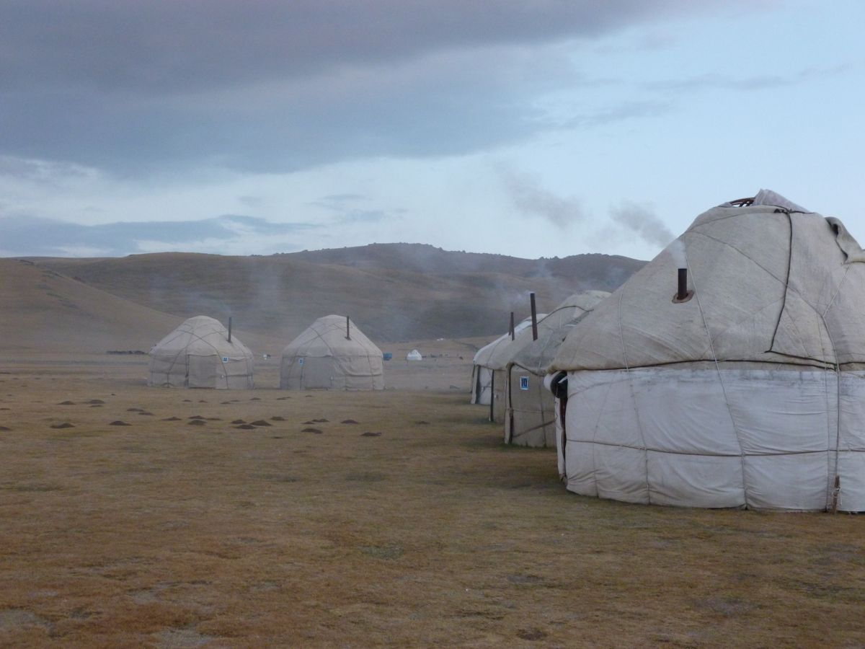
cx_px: 432
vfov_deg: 35.1
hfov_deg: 45.8
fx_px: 1025
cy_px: 324
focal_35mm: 41
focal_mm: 7.4
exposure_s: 1/60
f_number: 3.8
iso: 320
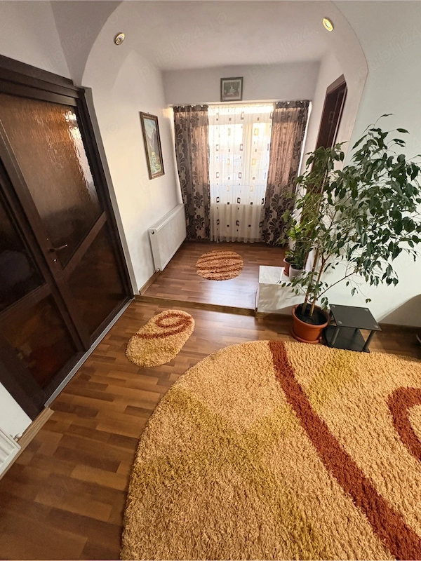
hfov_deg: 85.7
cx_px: 210
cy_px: 280
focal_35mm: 14
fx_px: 227
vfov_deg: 102.1
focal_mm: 2.22
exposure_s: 1/50
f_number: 2.2
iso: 800
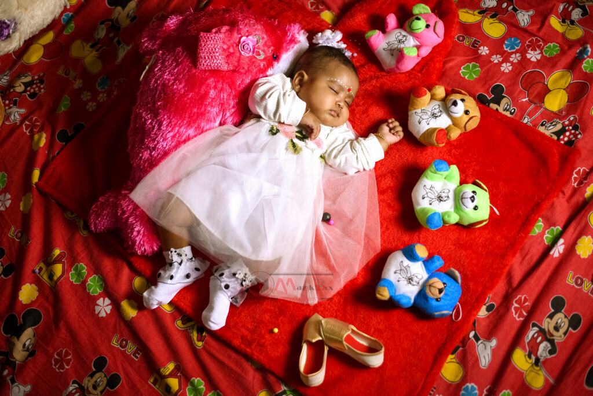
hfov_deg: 39.6
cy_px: 198
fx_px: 824
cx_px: 296
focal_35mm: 50
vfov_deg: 27.0
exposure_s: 1/320
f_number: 1.8
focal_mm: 50
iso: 320
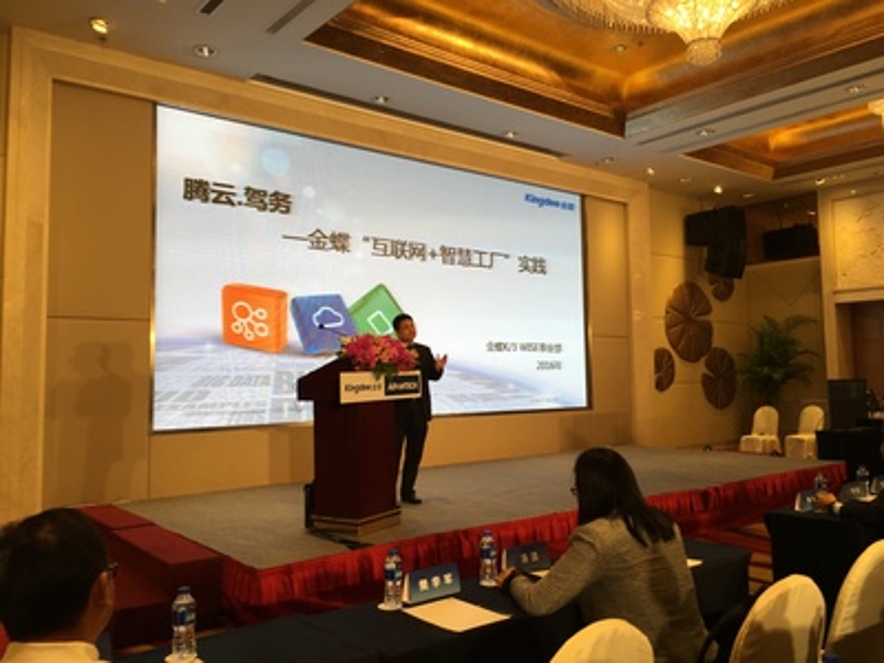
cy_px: 332
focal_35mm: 29
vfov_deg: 48.2
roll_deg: +0.6
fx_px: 741
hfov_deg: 61.7
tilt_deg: +4.5
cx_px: 442
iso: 25
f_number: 2.2
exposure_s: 1/50
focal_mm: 4.15
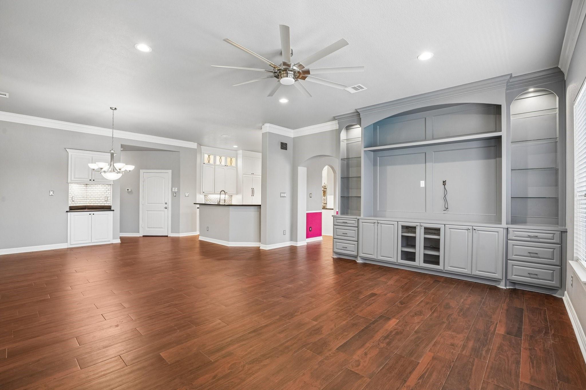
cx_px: 293
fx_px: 260
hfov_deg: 96.7
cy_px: 195
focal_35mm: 16
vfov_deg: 73.7
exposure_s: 1/6
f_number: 8
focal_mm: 16
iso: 400
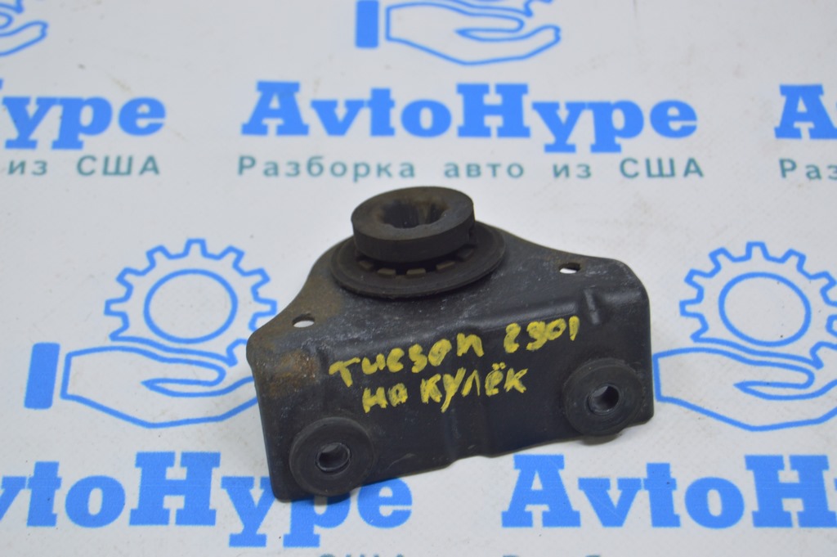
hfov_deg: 24.6
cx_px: 418
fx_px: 1917
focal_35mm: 82
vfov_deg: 16.5
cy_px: 278
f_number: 5.6
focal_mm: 55
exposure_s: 1/20
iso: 400
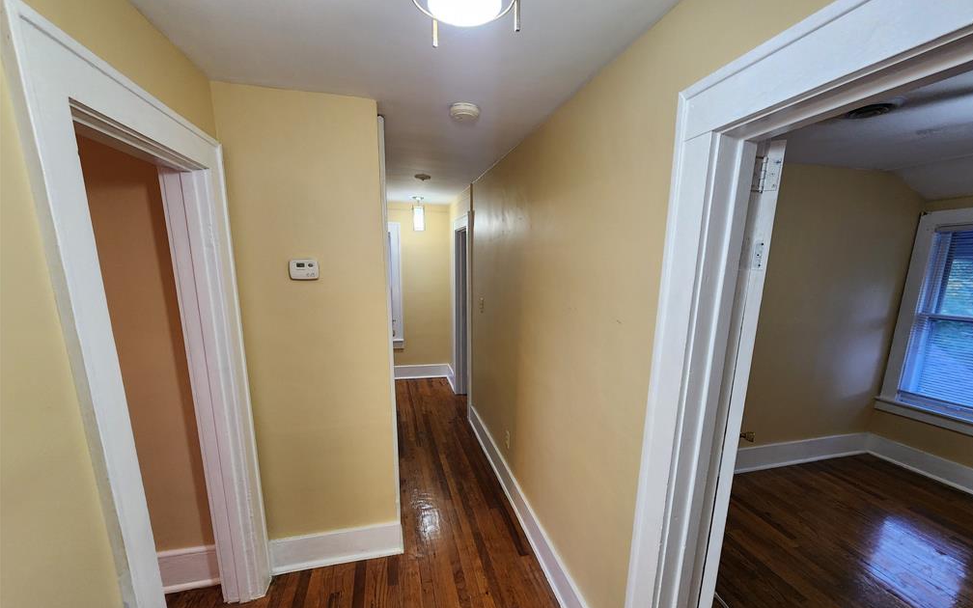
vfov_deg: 78.0
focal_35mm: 14
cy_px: 354
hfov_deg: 105.3
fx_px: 371
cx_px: 493
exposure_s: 1/60
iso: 200
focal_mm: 2.2
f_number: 2.2
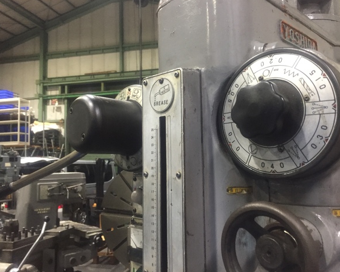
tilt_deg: +3.5
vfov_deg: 47.2
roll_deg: -1.0
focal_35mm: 31
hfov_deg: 57.1
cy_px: 134
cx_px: 183
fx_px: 312
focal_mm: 4.15
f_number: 2.2
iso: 200
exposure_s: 1/30
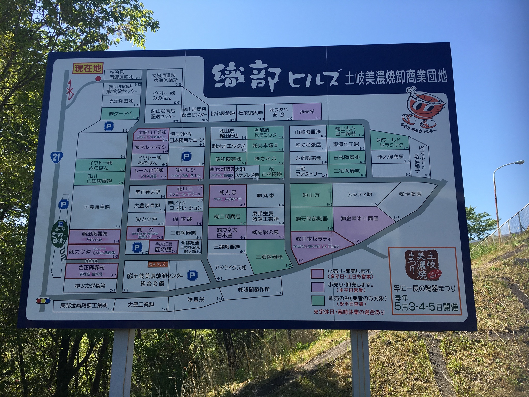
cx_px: 264
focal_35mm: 29
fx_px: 443
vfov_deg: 48.2
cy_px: 198
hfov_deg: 61.7
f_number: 2.2
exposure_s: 1/827
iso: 25
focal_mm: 4.15
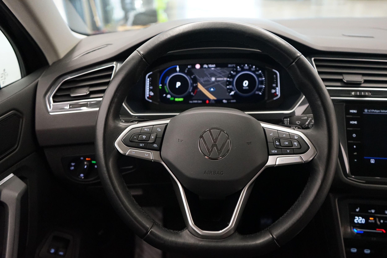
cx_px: 194
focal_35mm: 30
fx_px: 322
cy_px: 129
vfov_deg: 43.6
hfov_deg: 61.9
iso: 5000
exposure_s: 1/160
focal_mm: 30
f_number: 3.5
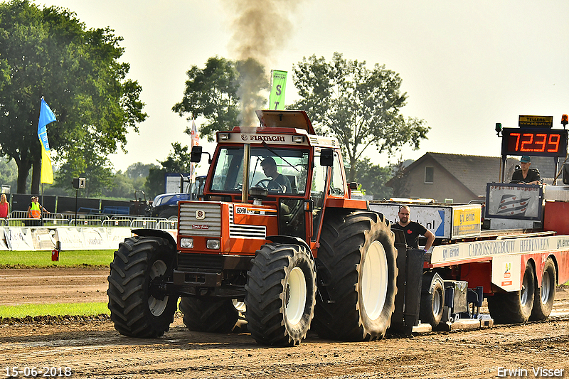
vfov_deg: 8.2
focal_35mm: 168
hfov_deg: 12.2
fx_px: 2655
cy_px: 190
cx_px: 284
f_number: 7.1
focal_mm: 112
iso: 500
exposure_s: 1/2000
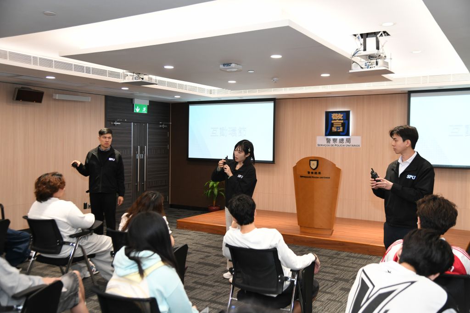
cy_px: 156
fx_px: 457
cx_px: 235
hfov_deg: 54.4
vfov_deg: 37.9
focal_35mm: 35
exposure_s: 1/160
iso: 1600
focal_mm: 35
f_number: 4
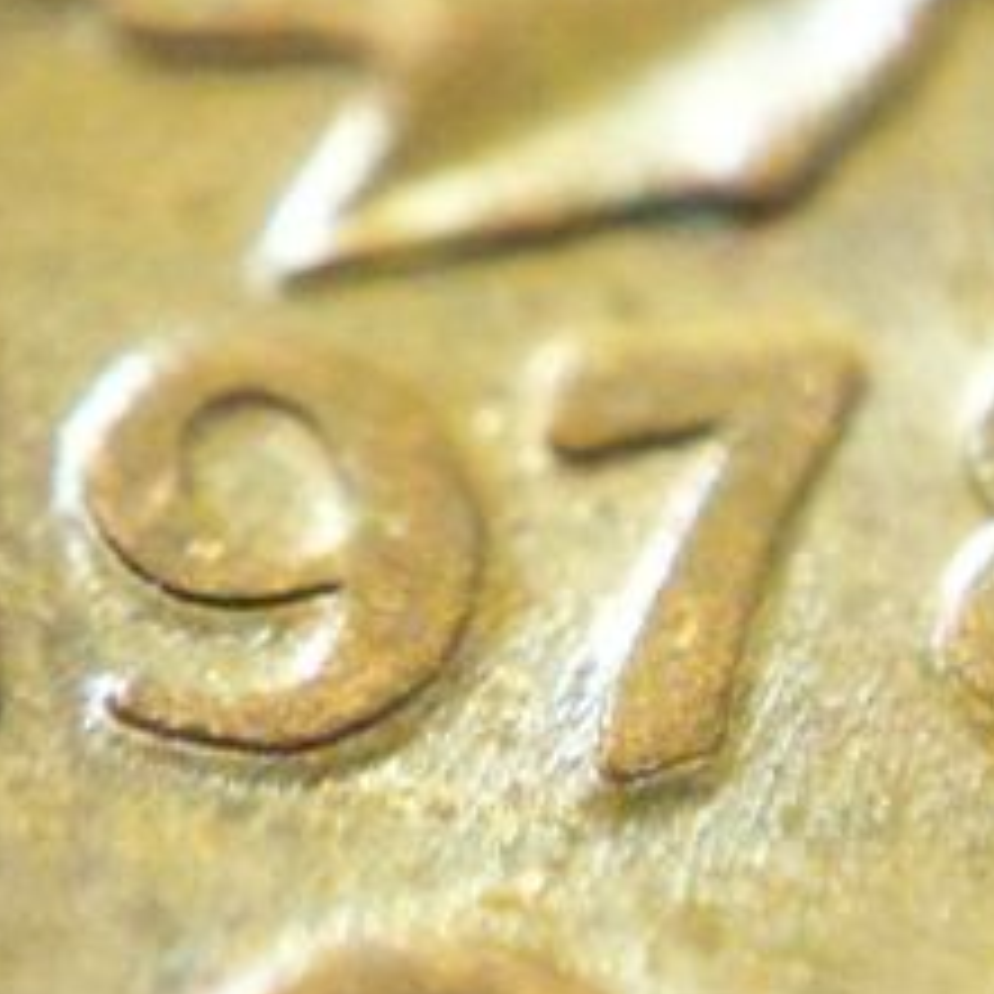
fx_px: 16114
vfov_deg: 3.5
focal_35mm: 496
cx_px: 751
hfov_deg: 3.5
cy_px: 522
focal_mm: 36.6
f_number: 4.4
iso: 1600
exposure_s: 1/30
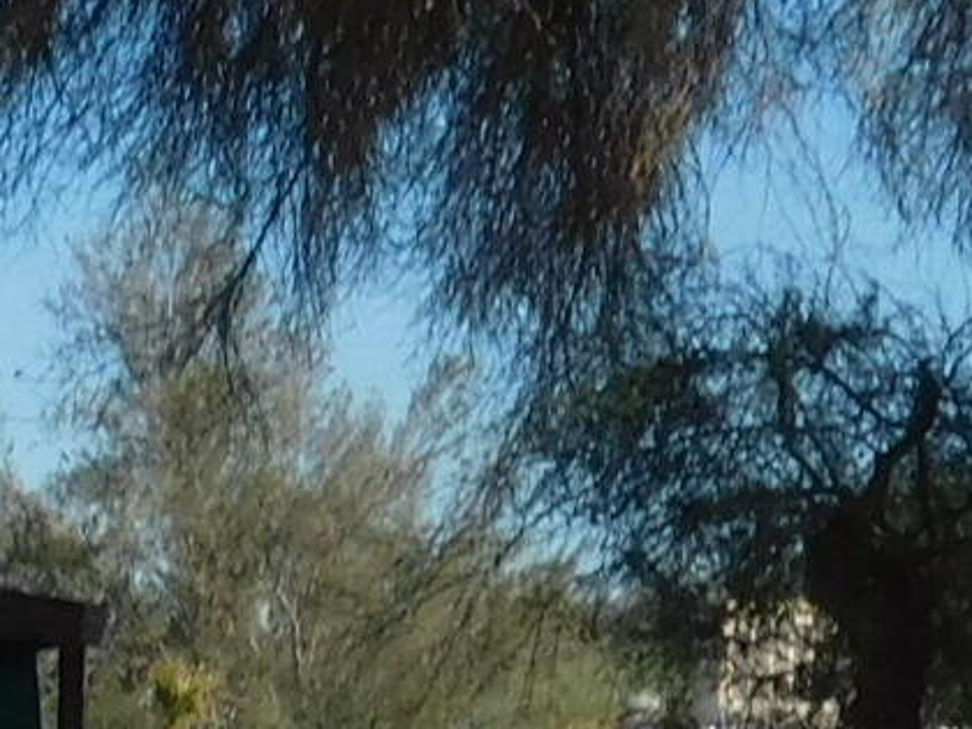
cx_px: -678
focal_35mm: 257
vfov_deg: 5.7
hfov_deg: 7.5
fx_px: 7216
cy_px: 1166
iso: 125
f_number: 7
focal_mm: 6.3
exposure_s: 1/500
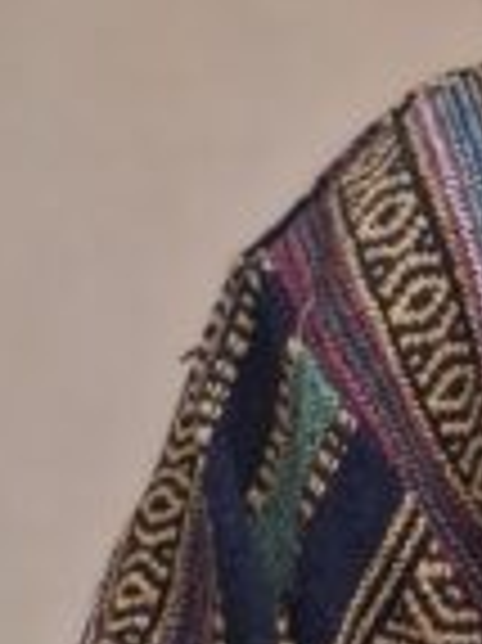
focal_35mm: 129
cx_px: 1014
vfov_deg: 15.1
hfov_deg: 10.4
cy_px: 603
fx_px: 2399
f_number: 1.8
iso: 100
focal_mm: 5.54
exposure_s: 1/100
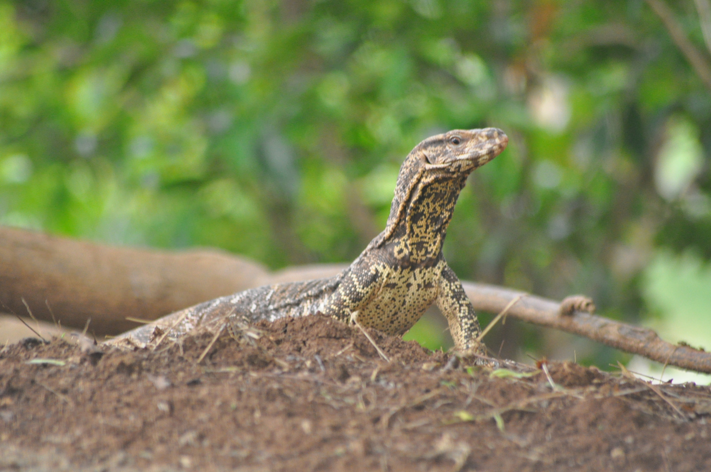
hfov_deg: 4.6
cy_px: 236
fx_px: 8876
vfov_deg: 3.0
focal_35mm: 450
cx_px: 356
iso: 1600
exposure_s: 1/250
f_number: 5.6
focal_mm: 300
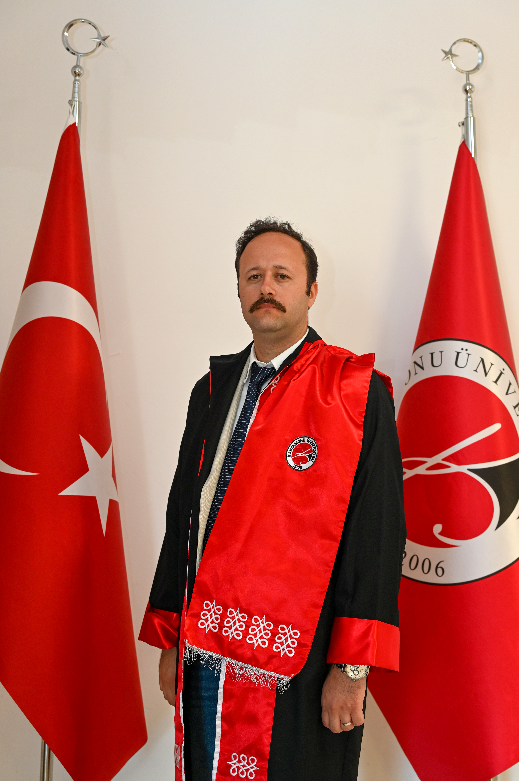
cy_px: 390
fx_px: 1083
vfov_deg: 39.6
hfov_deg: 27.0
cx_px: 260
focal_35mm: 50
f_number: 4
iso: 450
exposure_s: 1/60
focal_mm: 50
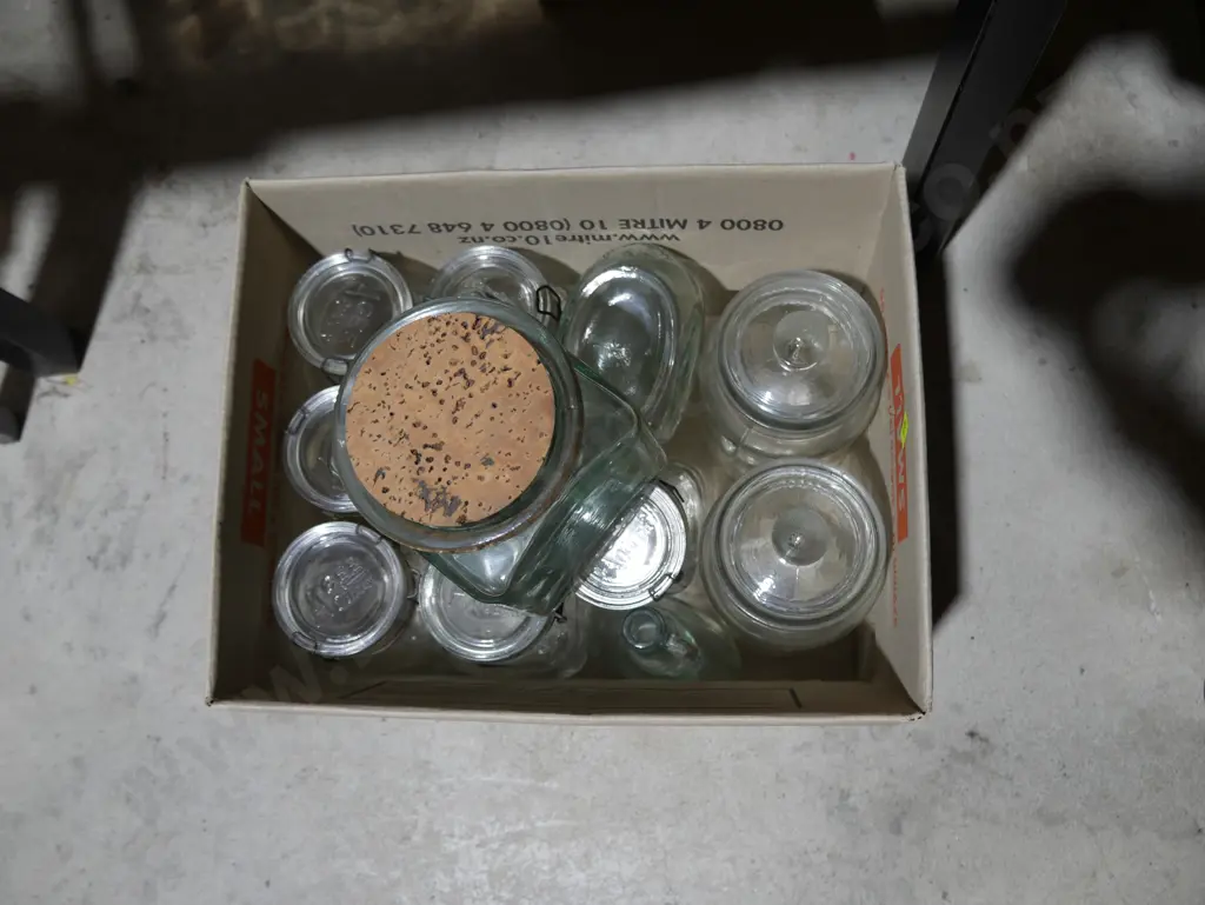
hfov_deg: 56.8
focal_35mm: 32
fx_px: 1114
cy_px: 452
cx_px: 602
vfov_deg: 44.2
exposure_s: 1/60
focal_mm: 16
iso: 200
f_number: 3.6
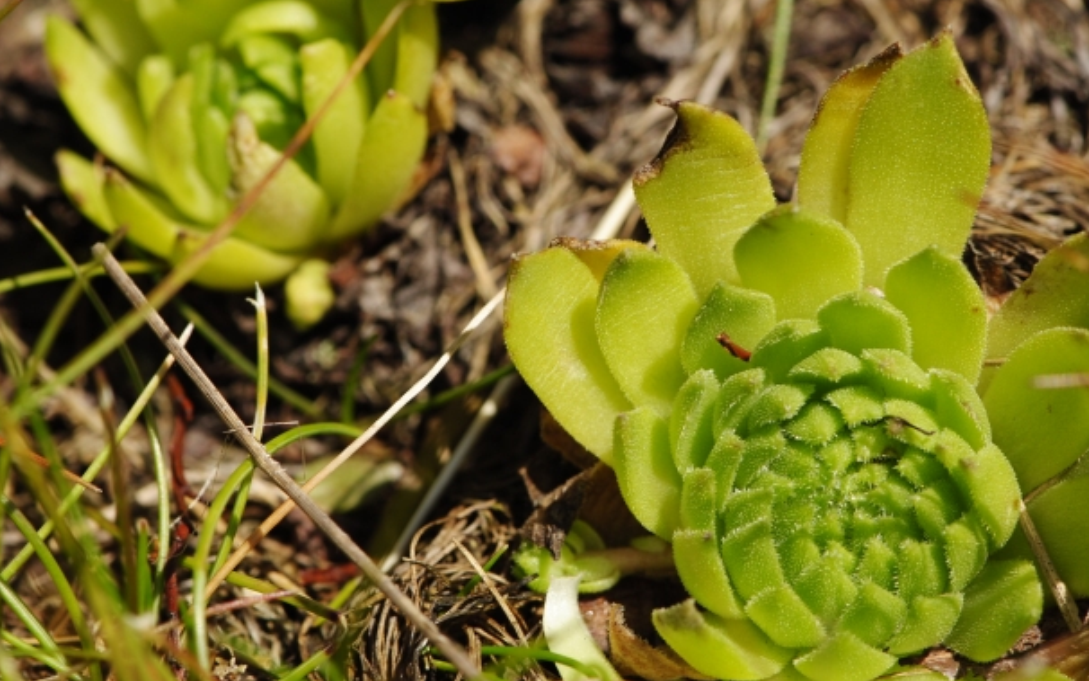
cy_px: 331
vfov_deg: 7.6
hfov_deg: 12.2
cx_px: 586
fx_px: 5096
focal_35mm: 172
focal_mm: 85
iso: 100
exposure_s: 1/200
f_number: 9
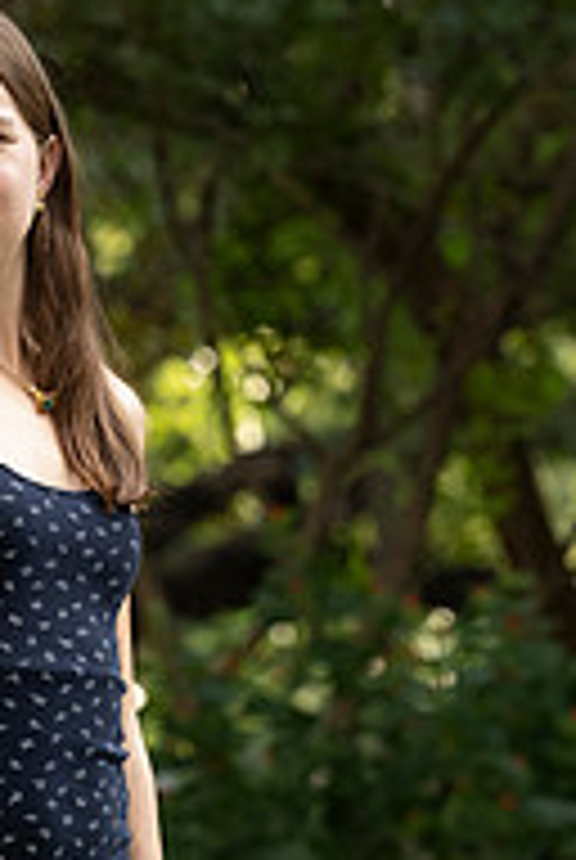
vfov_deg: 4.4
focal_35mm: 470
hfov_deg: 2.9
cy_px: 455
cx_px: -58
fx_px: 11238
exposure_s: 1/200
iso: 1250
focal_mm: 200
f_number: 8
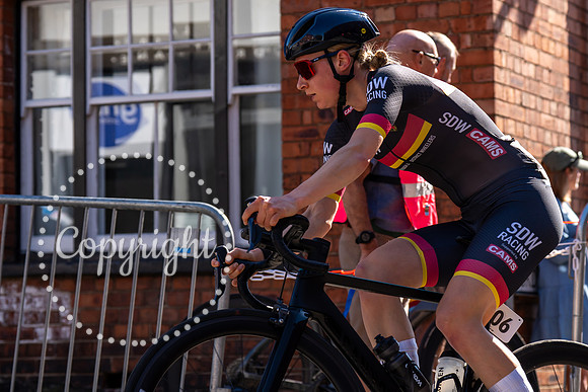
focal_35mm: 116
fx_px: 1898
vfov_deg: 11.8
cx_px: 352
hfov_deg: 17.6
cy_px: 193
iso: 100
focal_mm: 70
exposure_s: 1/1000
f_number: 3.5
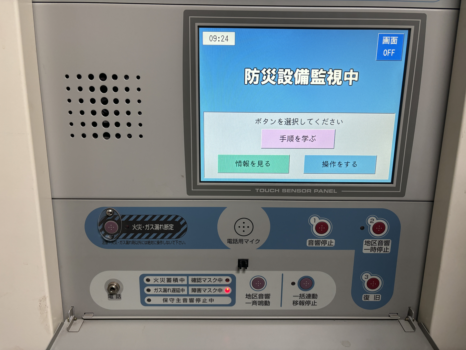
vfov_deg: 53.1
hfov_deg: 67.3
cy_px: 175
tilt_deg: -12.3
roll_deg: -0.6
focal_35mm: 26
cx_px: 233
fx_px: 350
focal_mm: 5.96
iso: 80
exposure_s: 1/100
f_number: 1.6
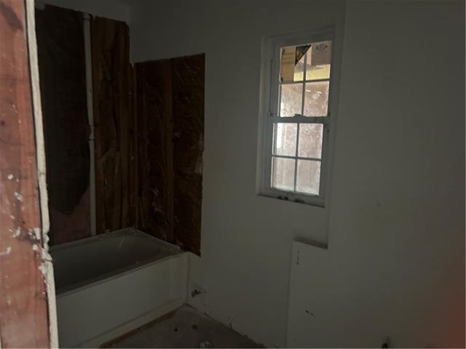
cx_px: 233
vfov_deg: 53.1
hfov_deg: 67.3
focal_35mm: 26
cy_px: 174
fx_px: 350
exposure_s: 1/30
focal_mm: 5.7
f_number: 1.5
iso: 640
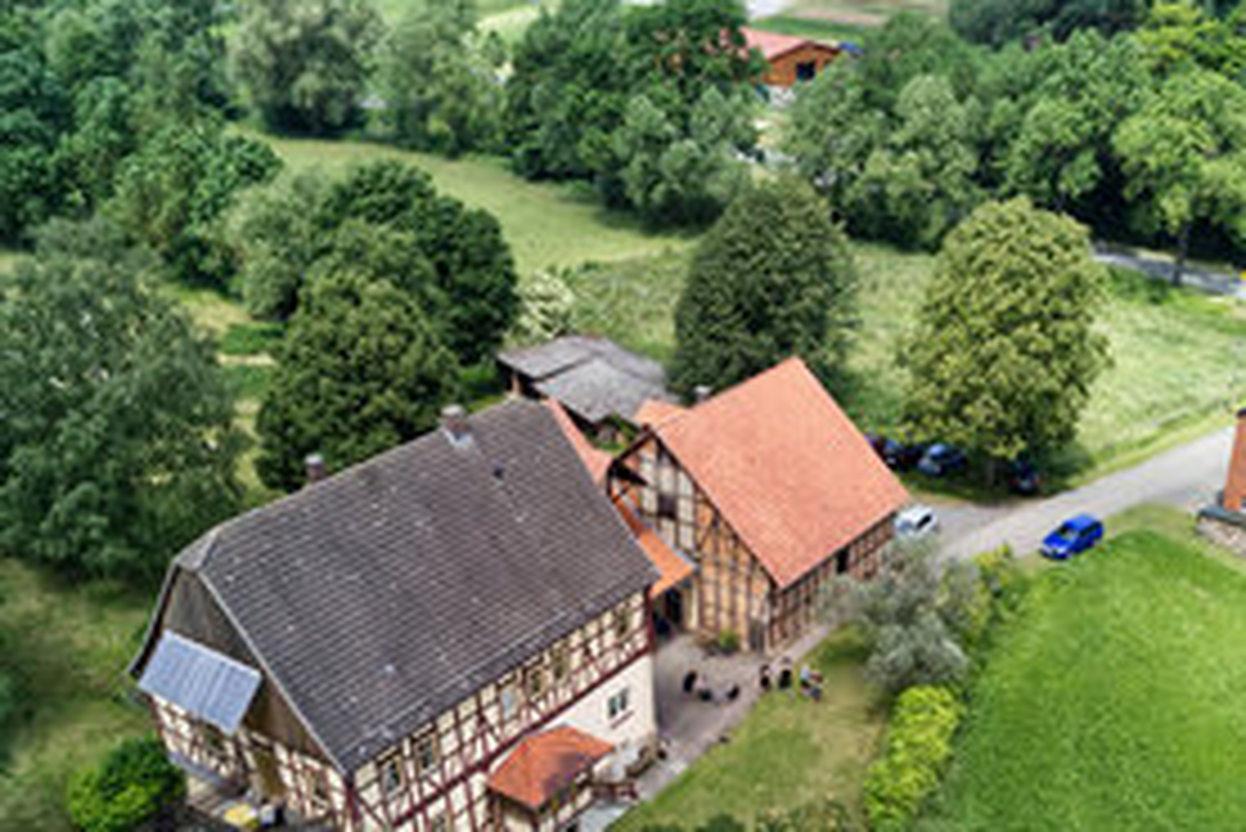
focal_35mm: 39
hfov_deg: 49.3
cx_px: 720
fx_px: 1350
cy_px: 621
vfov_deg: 33.6
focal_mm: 4.7
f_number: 2.2
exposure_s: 1/2000
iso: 400
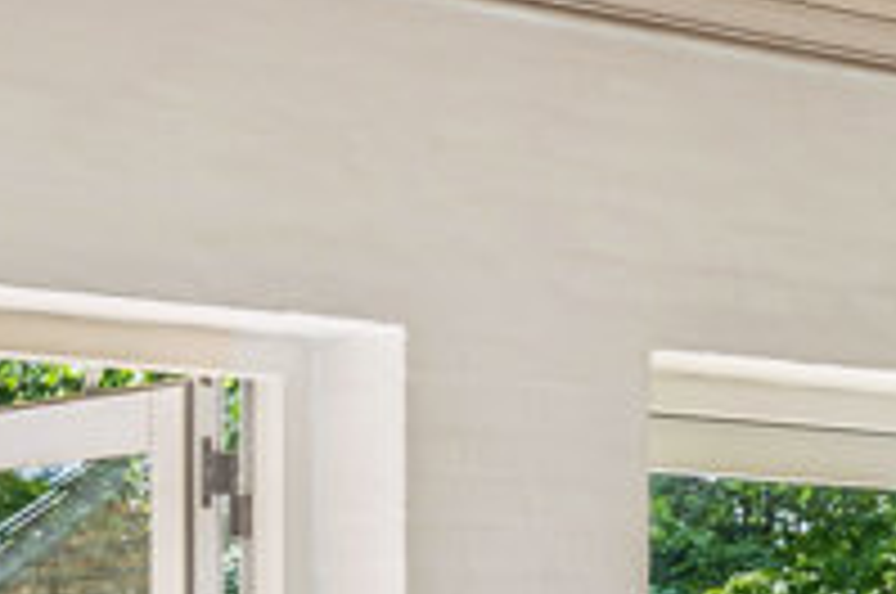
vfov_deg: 9.5
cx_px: 554
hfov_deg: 14.6
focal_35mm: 141
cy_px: 758
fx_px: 3504
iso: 200
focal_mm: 35
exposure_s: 1/100
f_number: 8
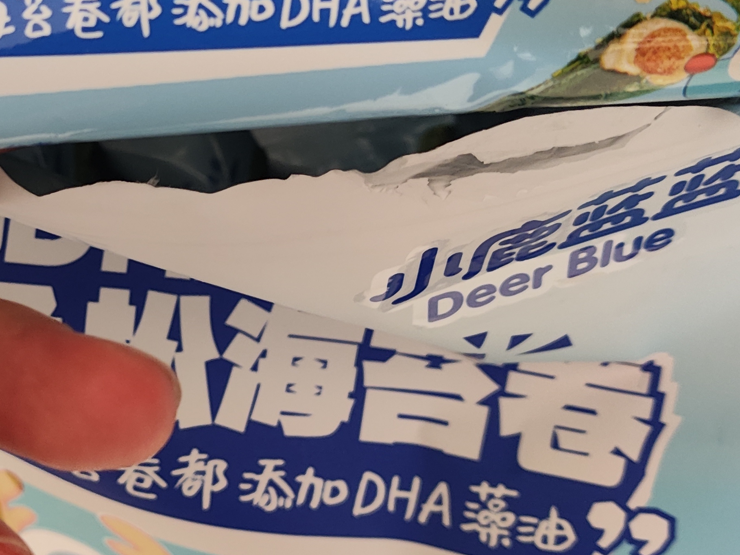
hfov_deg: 31.0
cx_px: 172
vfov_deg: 24.0
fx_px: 1305
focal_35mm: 61
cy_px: 247
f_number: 1.8
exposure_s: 1/25
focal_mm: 4.68
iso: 587
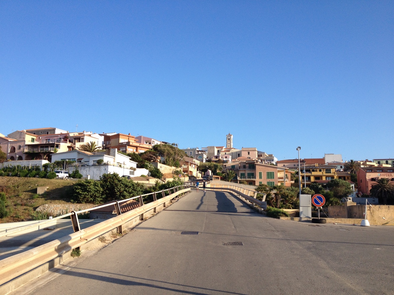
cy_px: 148
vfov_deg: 40.7
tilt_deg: +7.5
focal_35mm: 35
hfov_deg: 52.6
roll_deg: -0.7
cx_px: 197
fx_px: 398
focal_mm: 4.28
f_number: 2.4
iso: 50
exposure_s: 1/968
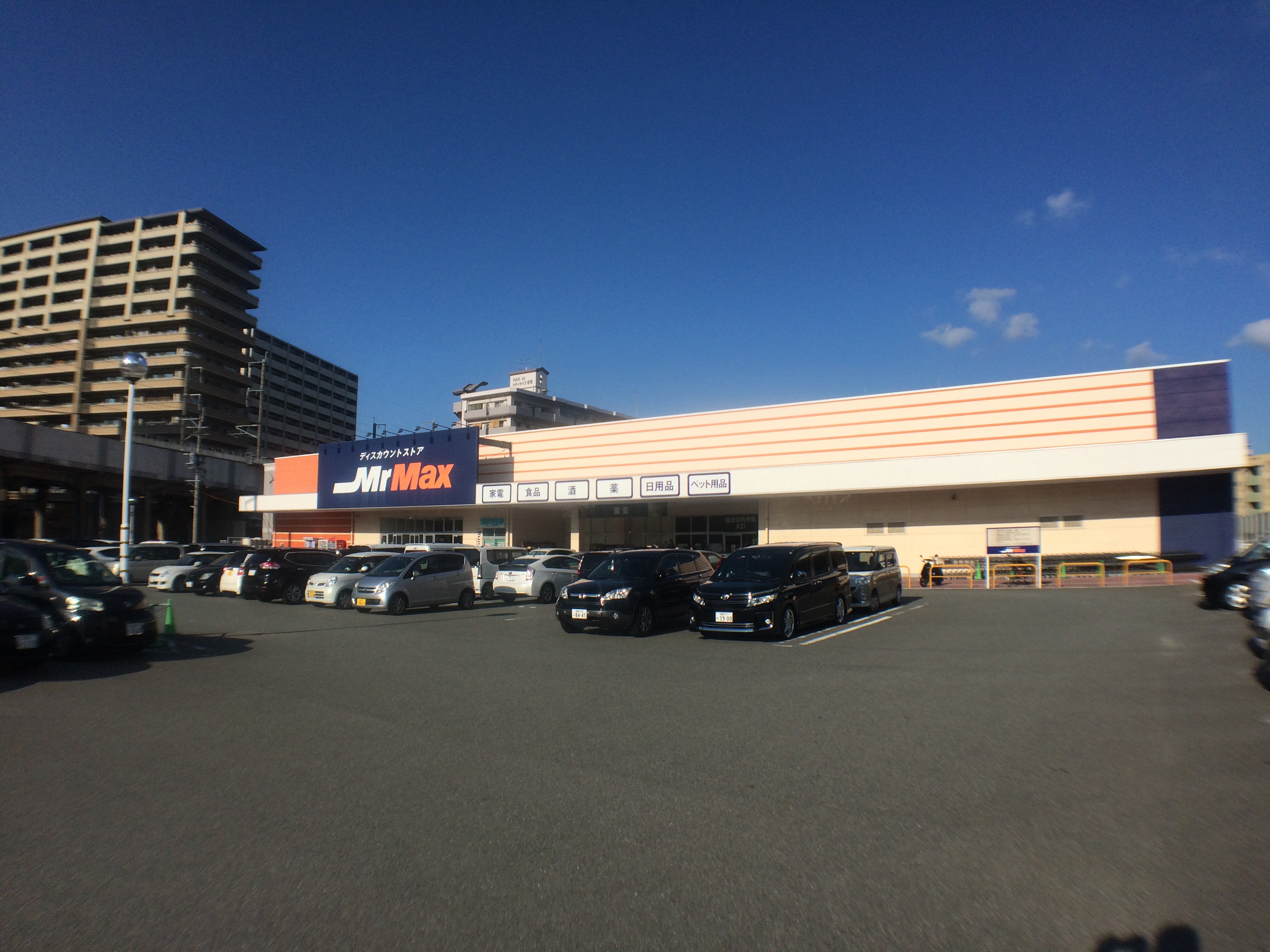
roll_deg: +1.1
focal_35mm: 29
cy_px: 476
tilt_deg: +5.8
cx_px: 635
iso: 32
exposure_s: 1/4115
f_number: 2.2
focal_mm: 4.15
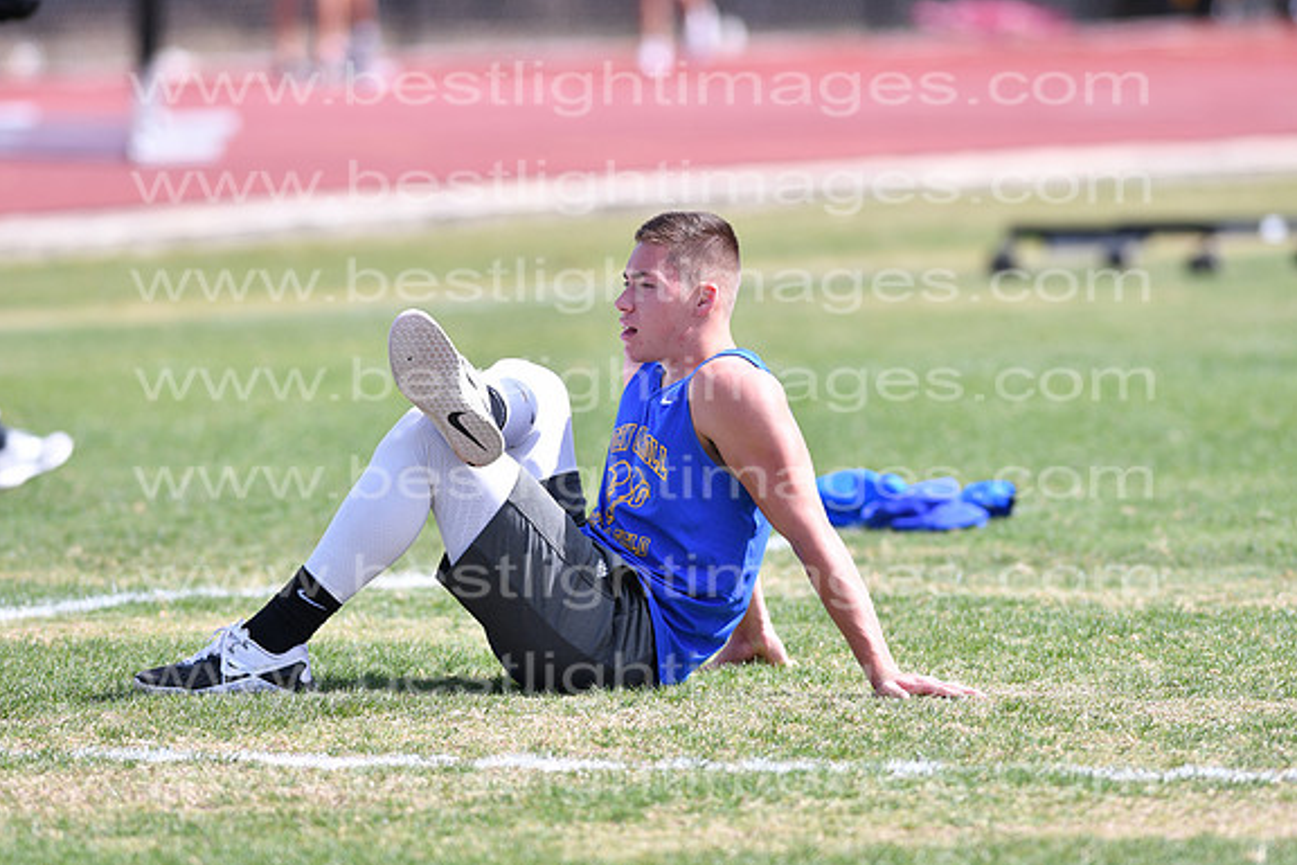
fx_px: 16319
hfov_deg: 4.6
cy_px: 434
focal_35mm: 453
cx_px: 648
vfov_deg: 3.0
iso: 100
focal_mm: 300
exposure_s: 1/800
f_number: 4
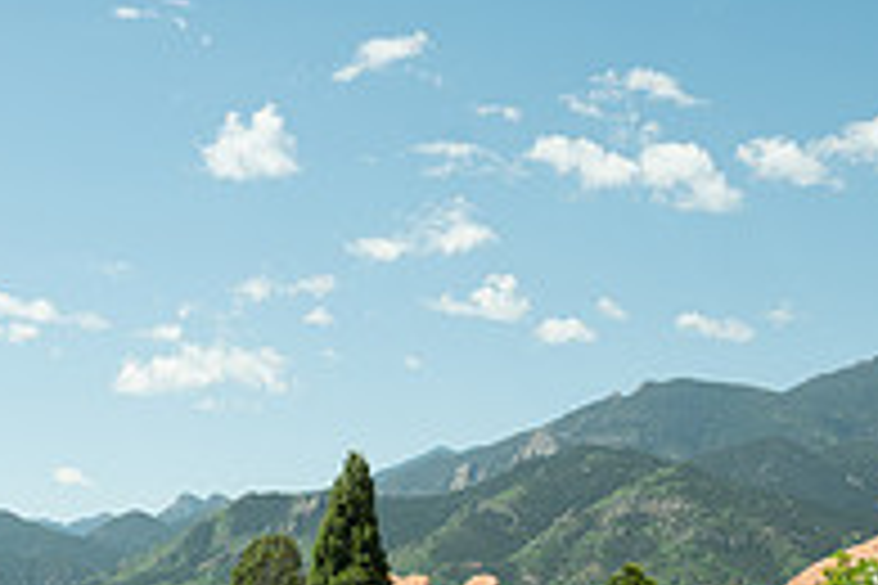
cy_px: 747
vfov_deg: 17.0
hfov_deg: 25.6
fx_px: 1853
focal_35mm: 76
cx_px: 54
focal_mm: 25.5
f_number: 6.3
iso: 80
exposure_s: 1/640
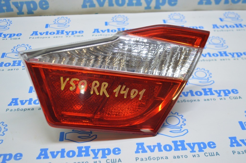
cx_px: 123
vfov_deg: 28.9
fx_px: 317
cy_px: 82
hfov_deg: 42.4
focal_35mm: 46
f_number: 4.2
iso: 400
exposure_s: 1/50
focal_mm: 31
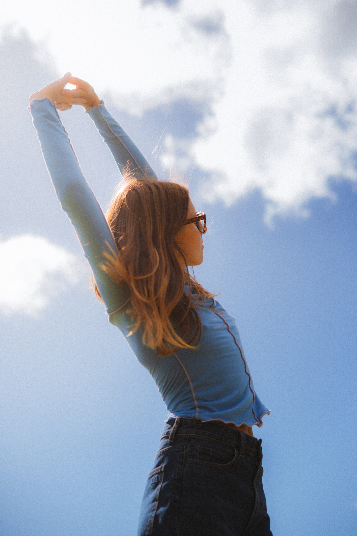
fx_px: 744
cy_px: 268
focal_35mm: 50
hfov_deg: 27.0
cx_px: 178
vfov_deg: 39.6
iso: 80
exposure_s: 1/1600
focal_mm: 50
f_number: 2.8
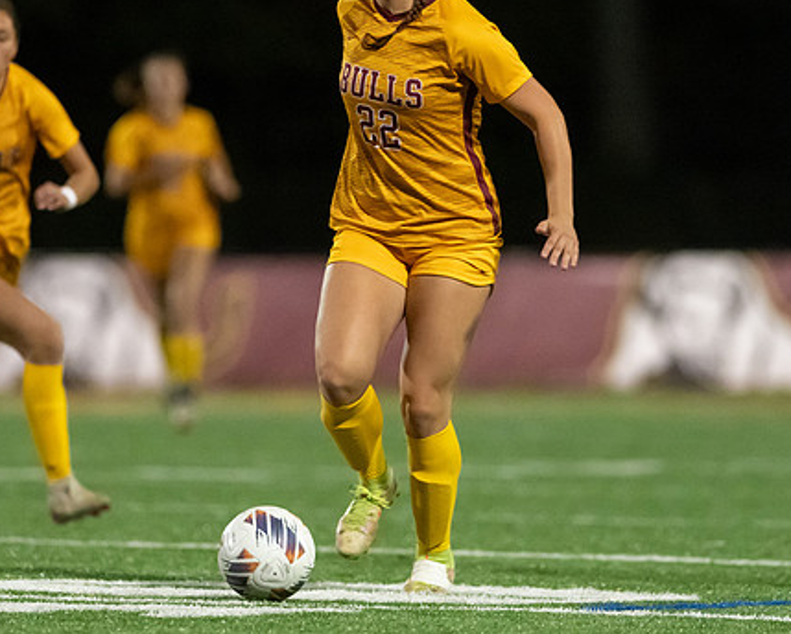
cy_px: 218
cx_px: 400
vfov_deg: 3.0
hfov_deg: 3.7
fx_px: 12231
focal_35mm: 522
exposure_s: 1/1000
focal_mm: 300
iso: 16000
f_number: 2.8
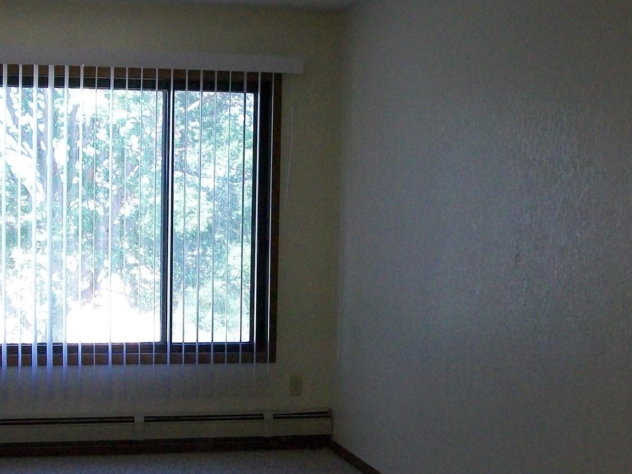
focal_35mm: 64
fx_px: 1168
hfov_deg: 30.1
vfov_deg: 22.9
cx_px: 225
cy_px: 306
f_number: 2.7
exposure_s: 1/125
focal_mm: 6
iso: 209
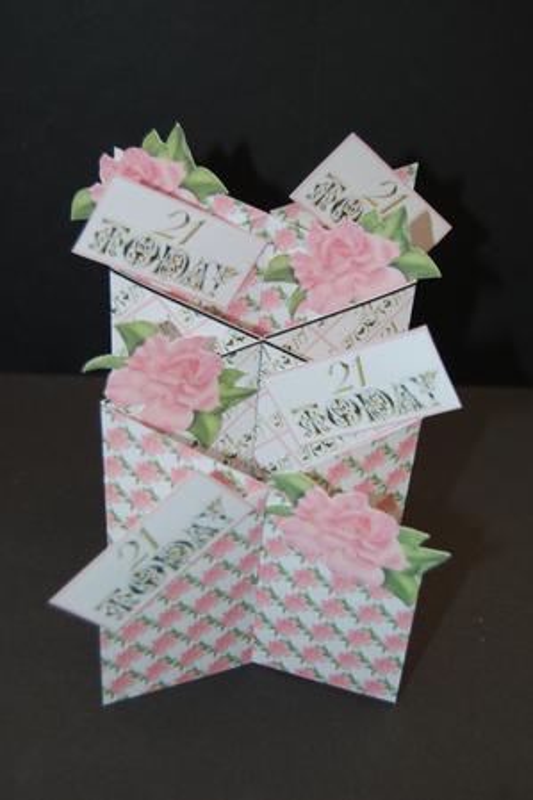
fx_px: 1033
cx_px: 266
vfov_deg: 42.3
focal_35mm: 46
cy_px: 400
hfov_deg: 28.9
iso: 250
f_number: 4.5
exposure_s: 1/60
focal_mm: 31
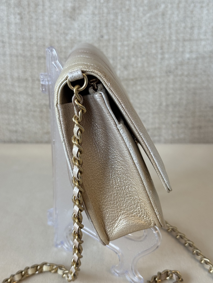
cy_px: 142
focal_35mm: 48
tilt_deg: -15.9
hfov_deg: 30.3
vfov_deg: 39.7
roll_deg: -0.5
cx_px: 106
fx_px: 394
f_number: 1.78
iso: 100
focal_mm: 6.76
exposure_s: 1/100
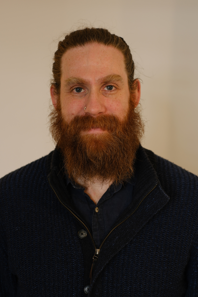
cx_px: 99
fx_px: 437
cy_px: 148
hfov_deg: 25.5
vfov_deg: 37.5
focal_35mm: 53
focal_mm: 35
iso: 125
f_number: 2
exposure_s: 1/52
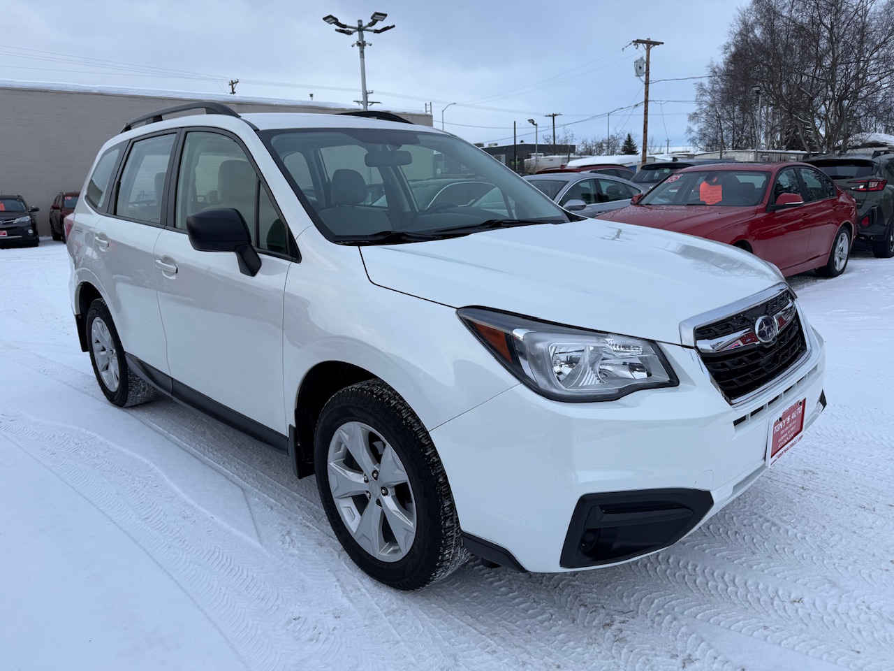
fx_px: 620
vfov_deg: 56.8
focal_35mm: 24
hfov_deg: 71.6
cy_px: 336
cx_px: 447
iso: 80
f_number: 1.78
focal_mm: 6.76
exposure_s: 1/1106
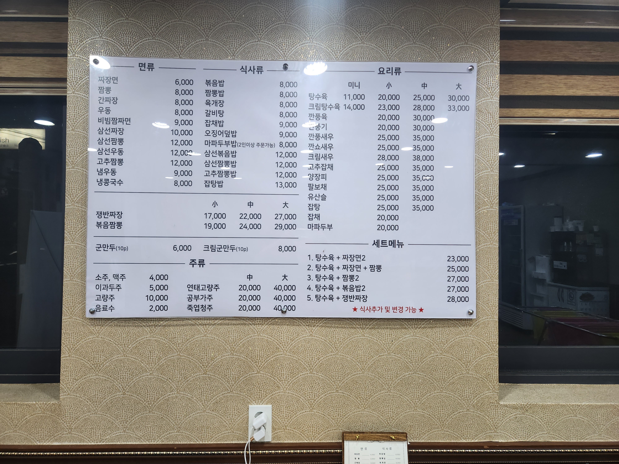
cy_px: 232
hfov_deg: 73.9
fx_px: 411
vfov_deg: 58.9
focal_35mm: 23
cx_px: 310
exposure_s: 1/120
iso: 100
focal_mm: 5.4
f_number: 1.8
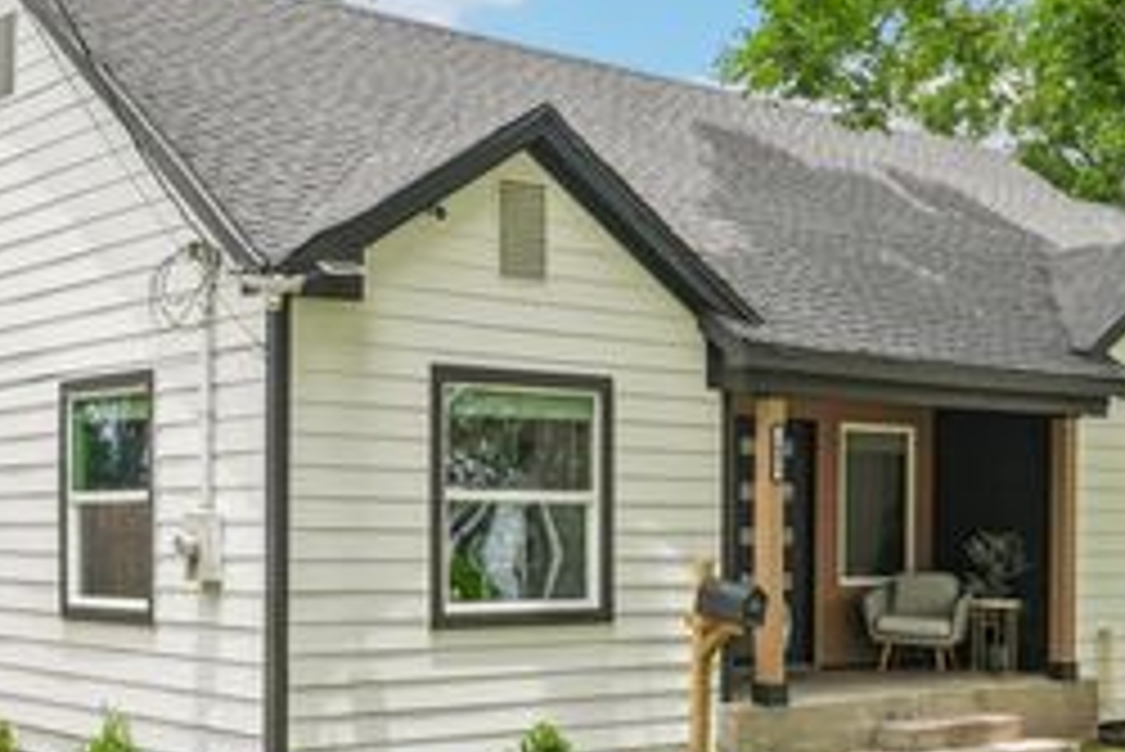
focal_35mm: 60
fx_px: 1876
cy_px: 484
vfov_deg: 22.6
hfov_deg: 33.0
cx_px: 783
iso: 400
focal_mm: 30
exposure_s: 1/350
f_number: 8
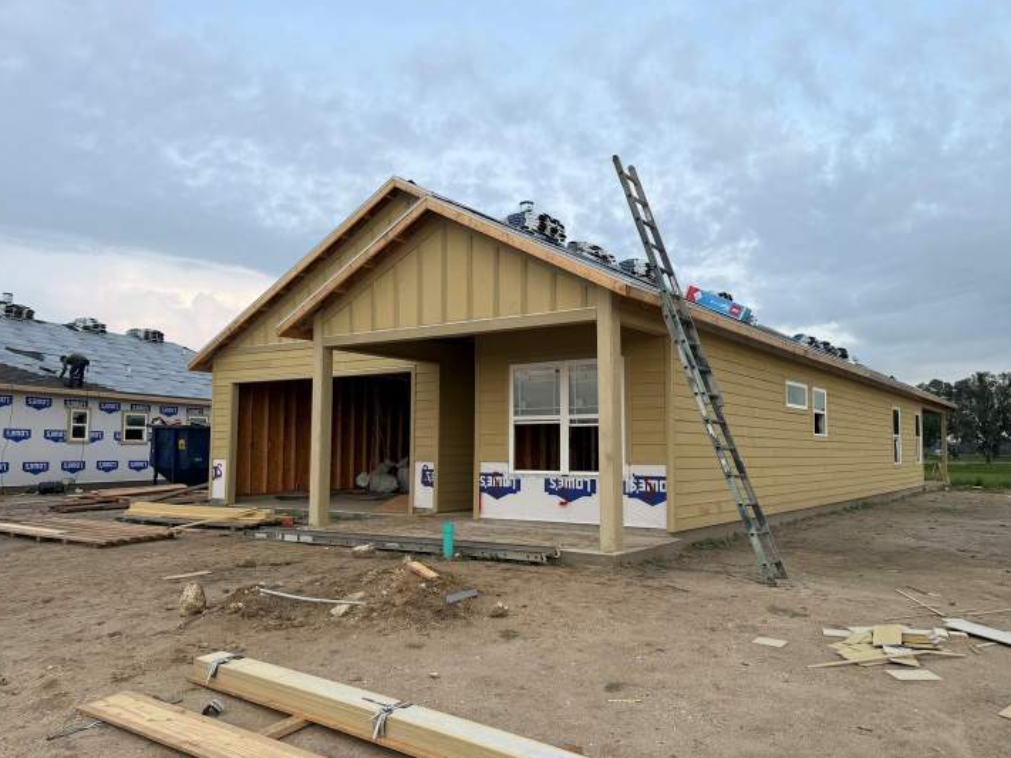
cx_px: 553
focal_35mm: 27
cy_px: 387
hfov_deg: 65.2
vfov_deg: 51.3
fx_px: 788
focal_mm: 6.76
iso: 80
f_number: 1.78
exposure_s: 1/1139
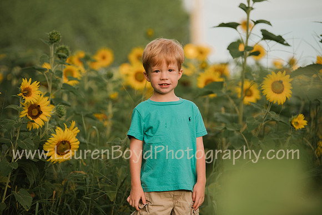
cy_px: 108
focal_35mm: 145
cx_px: 161
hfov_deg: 14.2
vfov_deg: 9.5
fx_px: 1297
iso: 100
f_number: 2.8
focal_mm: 145
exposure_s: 1/400
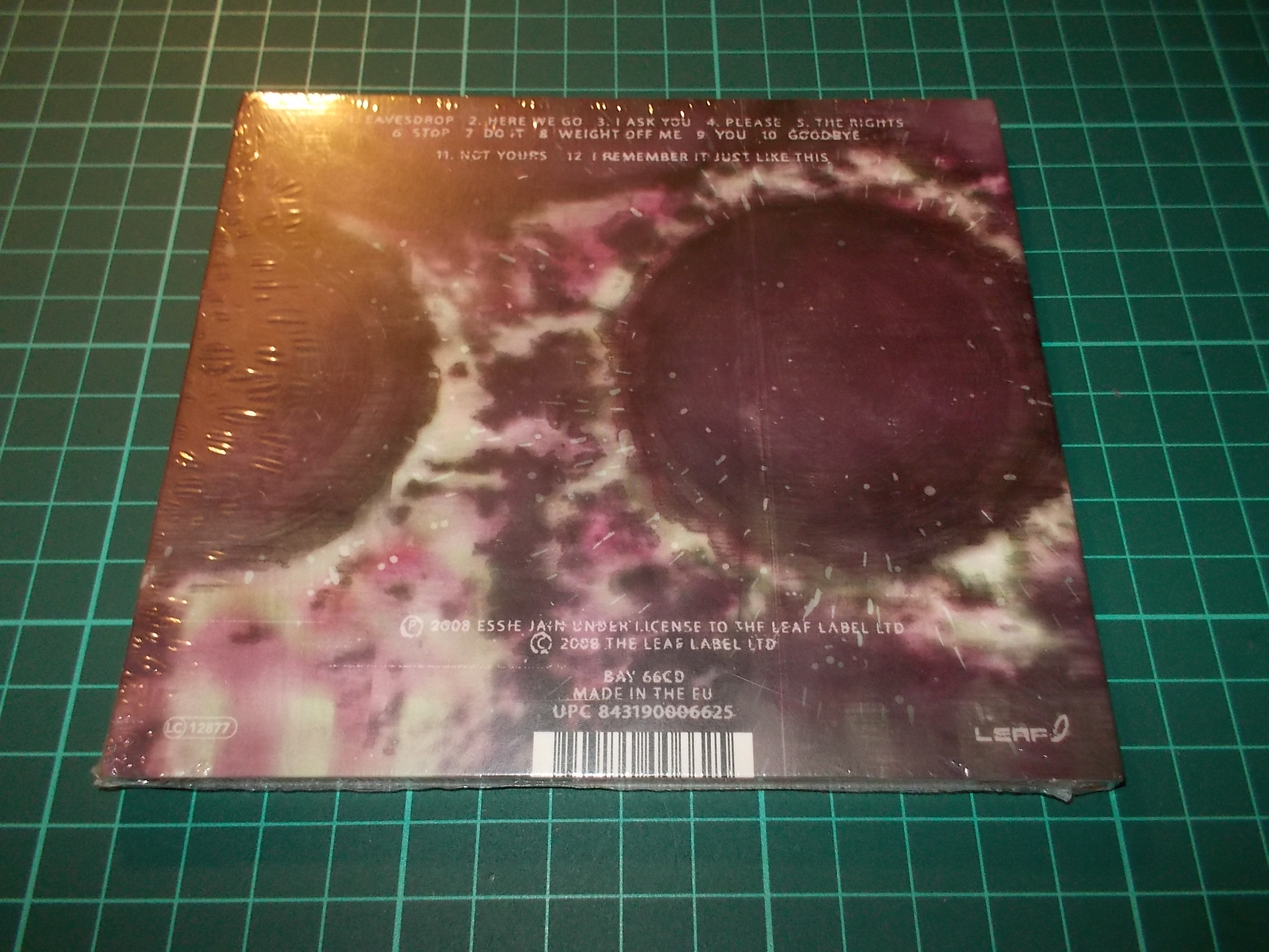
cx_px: 634
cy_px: 476
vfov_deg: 48.2
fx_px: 1063
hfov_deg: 61.7
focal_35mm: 29
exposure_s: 1/30
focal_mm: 4.1
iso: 200
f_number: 3.3
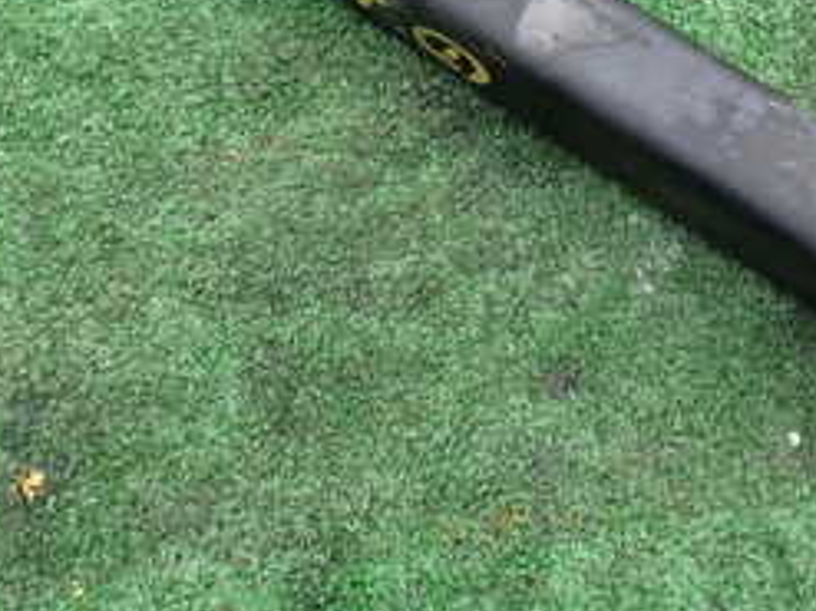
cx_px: 624
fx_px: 1720
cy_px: -20
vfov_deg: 19.5
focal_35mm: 73
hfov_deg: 26.3
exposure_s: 1/100
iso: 100
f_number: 3.2
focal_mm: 5.4
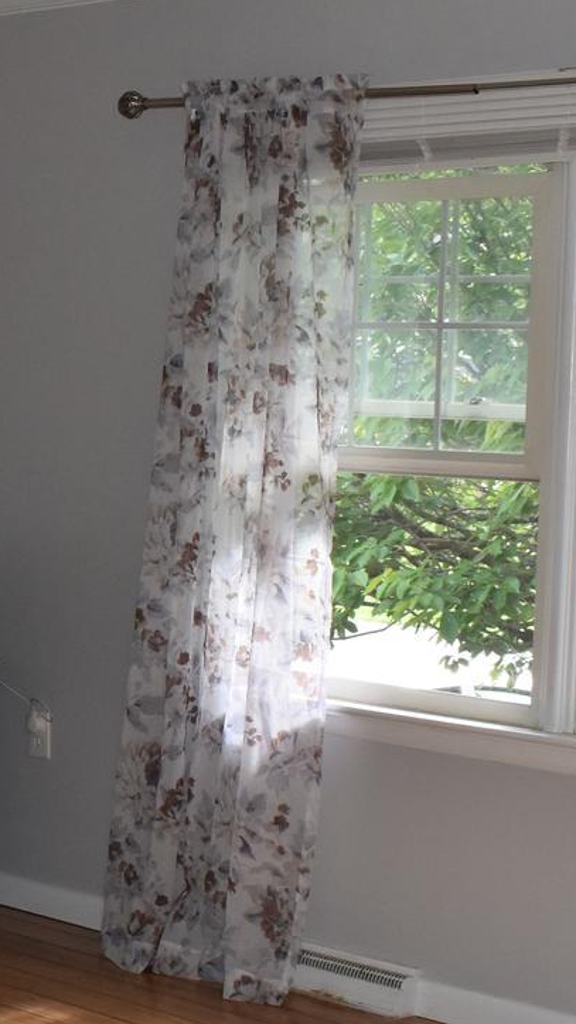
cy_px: 566
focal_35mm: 89
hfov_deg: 13.0
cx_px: -253
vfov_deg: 23.9
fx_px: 2415
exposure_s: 1/125
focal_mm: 20
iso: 720
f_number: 5.6
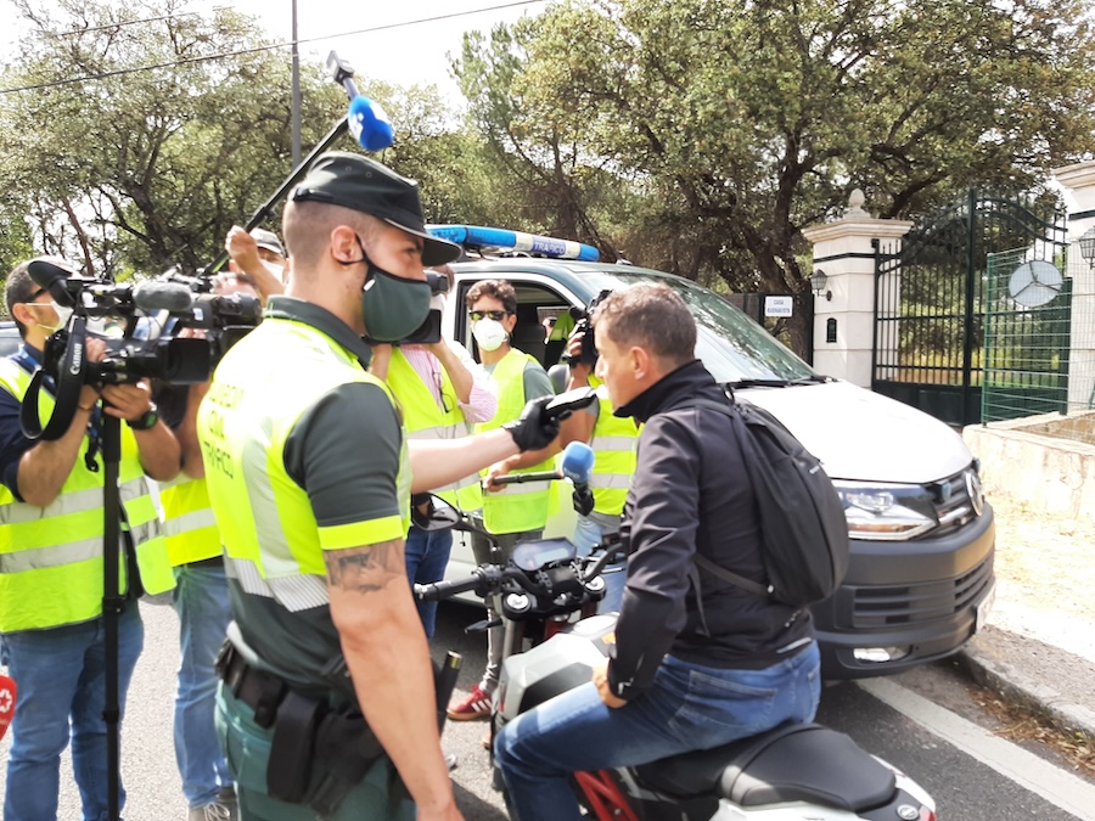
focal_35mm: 26
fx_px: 822
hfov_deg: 67.3
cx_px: 548
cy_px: 410
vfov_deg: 53.1
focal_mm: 3.93
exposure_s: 1/799
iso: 40
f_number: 1.7
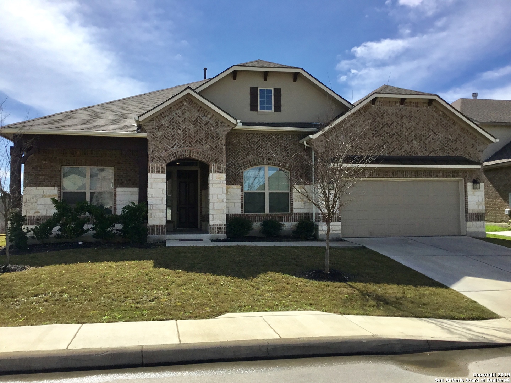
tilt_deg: +4.0
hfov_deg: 58.4
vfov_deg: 45.4
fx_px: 458
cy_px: 192
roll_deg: +1.1
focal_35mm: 31
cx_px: 256
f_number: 2.4
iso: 25
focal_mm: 3.3
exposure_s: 1/2092
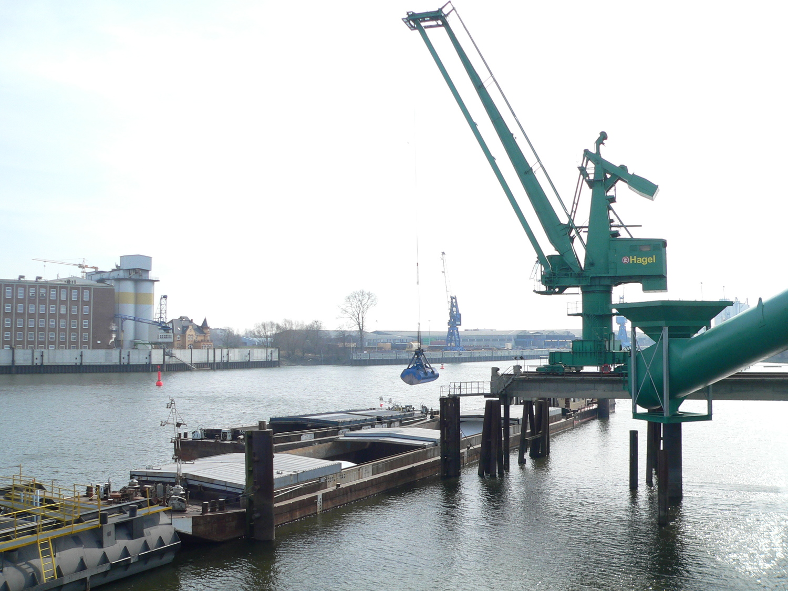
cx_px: 394
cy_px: 296
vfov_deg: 39.7
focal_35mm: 36
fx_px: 820
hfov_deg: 51.4
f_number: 2.8
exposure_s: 1/1000
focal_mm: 6
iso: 100
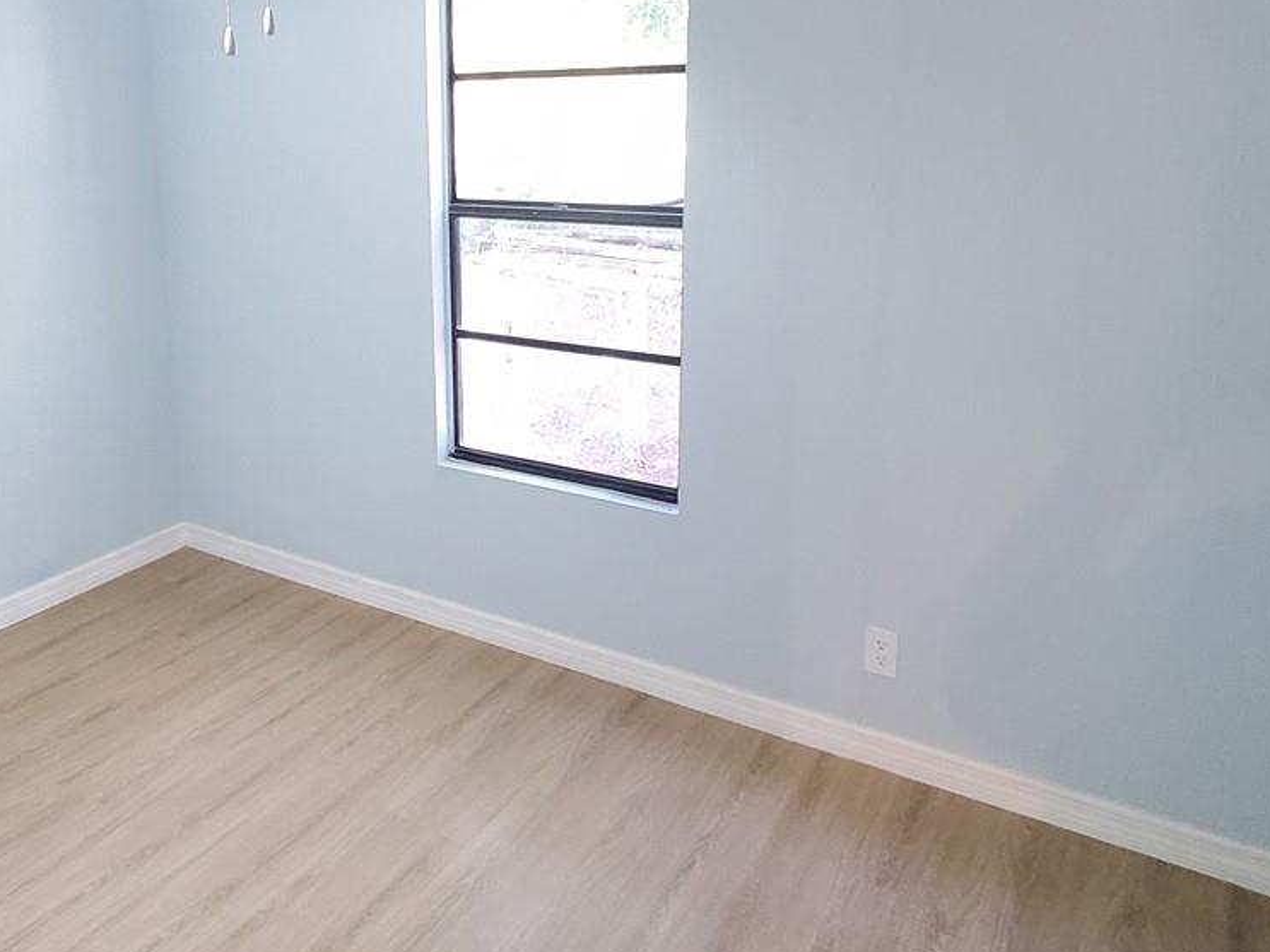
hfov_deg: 62.0
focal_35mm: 28
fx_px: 1027
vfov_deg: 48.8
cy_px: 306
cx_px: 431
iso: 500
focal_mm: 1.8
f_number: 2.2
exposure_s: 1/30
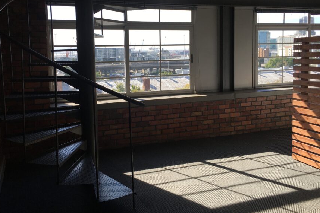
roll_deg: +1.1
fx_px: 320
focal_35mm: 36
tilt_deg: -4.0
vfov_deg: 36.7
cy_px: 80
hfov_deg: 53.1
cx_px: 150
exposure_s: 1/450
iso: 25
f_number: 2.2
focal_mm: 4.15
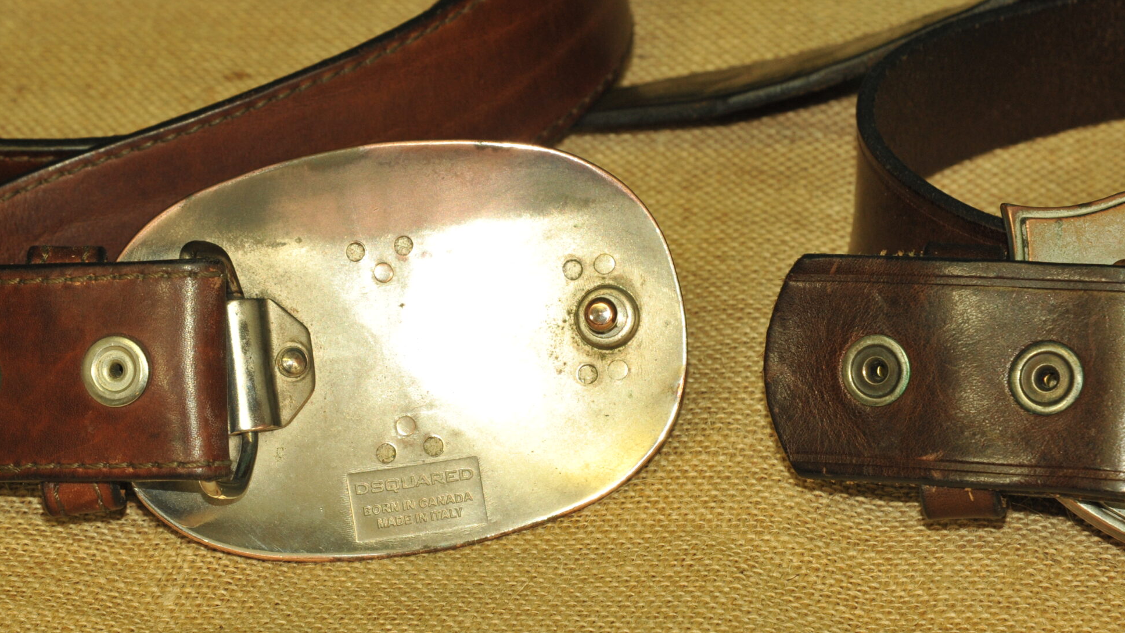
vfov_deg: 7.3
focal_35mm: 166
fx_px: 4952
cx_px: 463
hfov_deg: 13.0
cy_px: 363
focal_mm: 120
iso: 1250
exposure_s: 1/60
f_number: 10
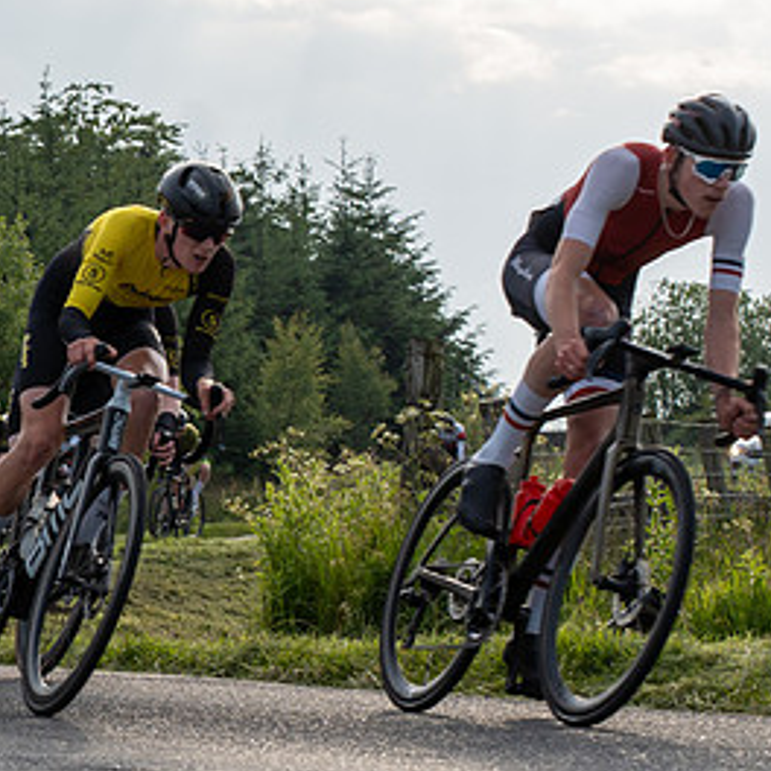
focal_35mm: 194
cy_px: 451
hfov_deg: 8.9
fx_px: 4889
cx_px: -272
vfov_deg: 9.0
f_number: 6.3
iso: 200
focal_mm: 68
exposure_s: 1/500
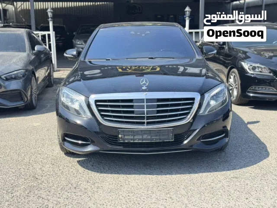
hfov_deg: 39.7
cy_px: 104
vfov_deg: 30.3
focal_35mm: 48
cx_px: 138
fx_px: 384
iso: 64
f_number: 1.78
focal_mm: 6.76
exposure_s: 1/1490
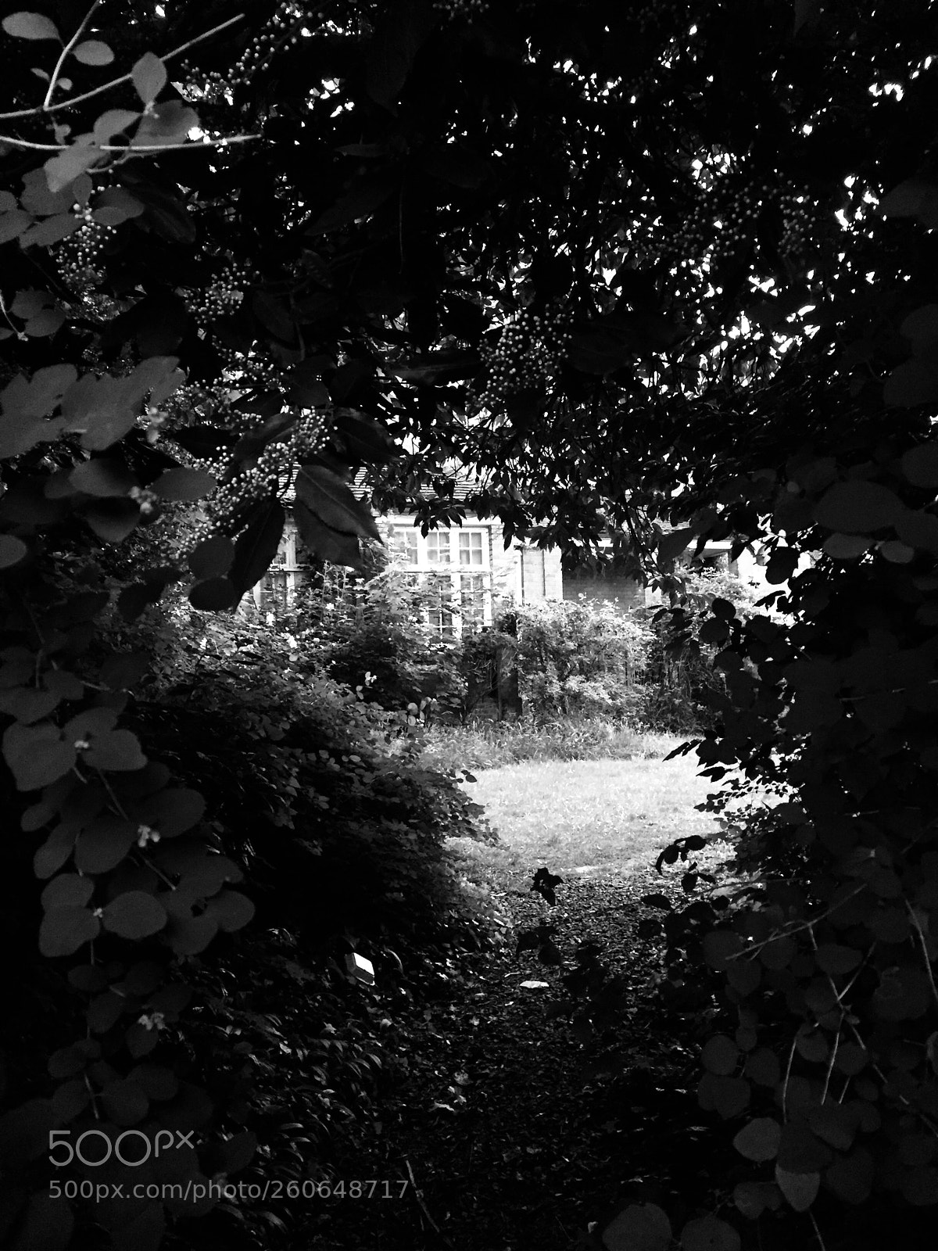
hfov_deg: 48.2
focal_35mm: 29
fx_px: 1048
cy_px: 626
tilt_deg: +4.7
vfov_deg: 61.7
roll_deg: +1.7
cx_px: 469
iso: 250
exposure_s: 1/17
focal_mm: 4.15
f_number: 2.2
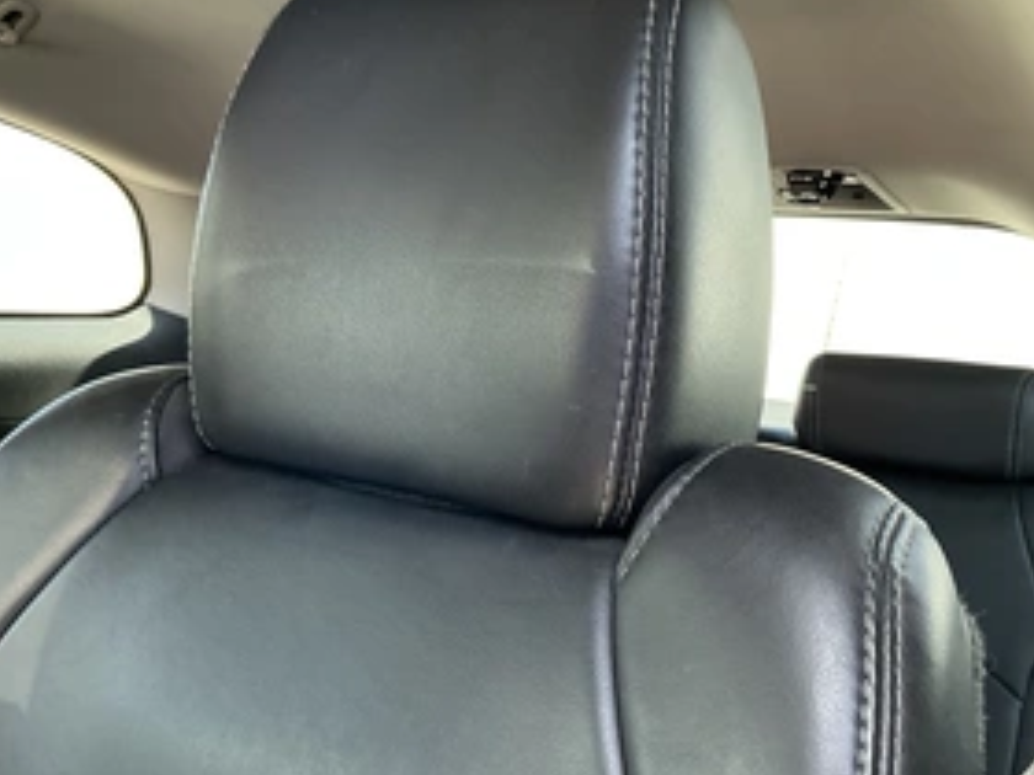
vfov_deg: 35.8
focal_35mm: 40
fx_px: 1195
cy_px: 303
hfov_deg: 46.6
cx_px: 606
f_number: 1.8
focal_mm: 3
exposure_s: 1/61
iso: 64
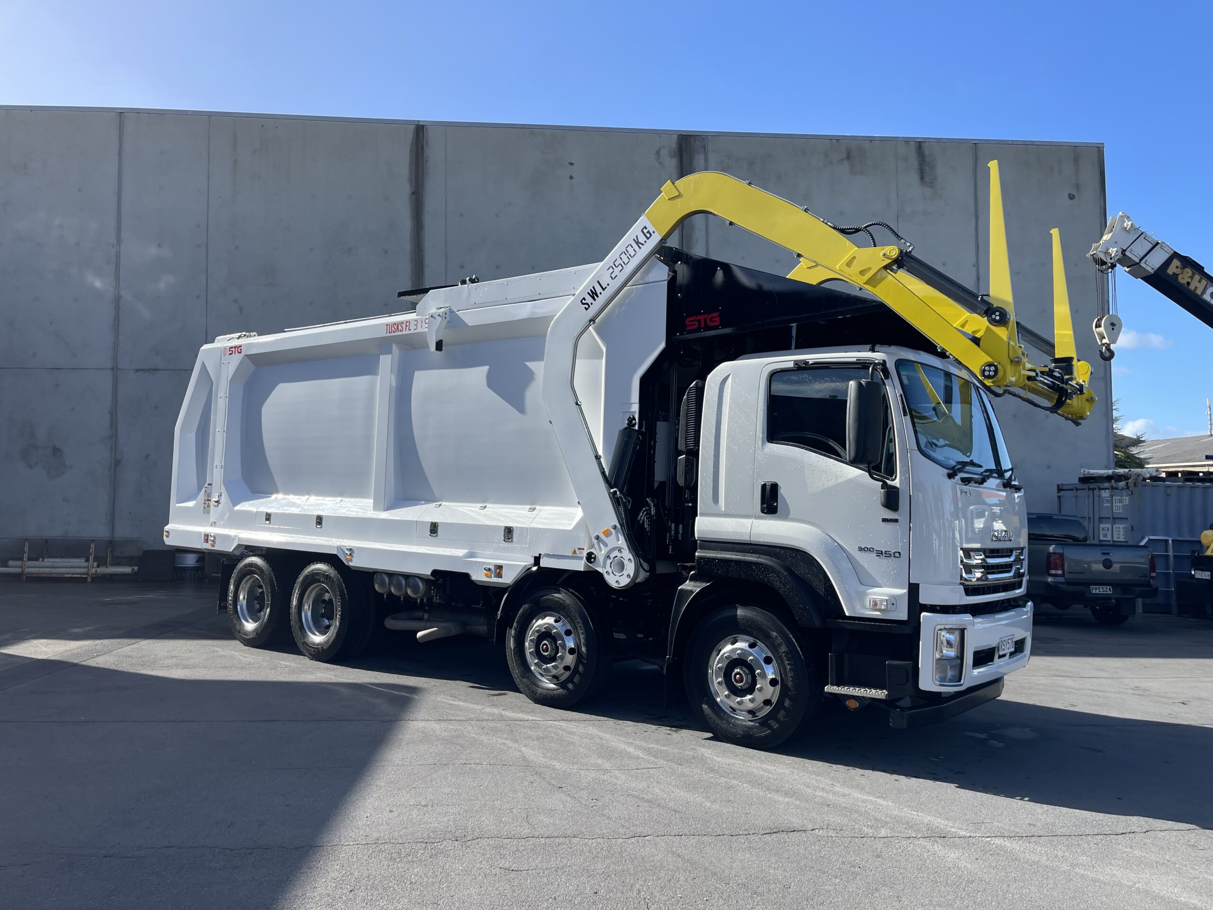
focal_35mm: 25
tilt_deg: +4.1
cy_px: 455
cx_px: 606
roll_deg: +1.8
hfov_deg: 69.4
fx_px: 876
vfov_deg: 54.9
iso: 32
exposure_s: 1/2387
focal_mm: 5.1
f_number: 1.6
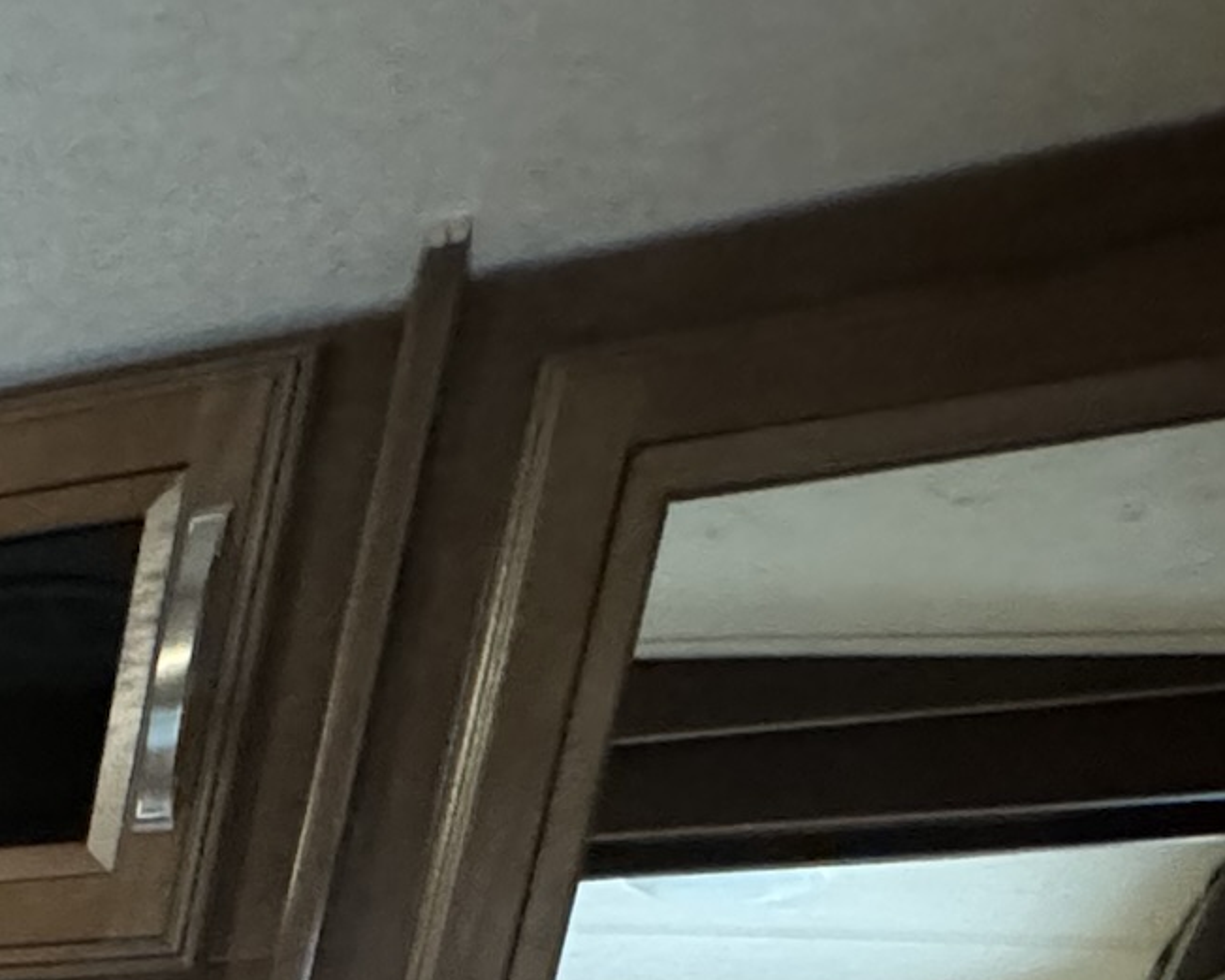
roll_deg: -5.8
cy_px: 2097
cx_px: -945
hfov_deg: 21.1
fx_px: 2284
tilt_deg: -17.1
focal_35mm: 63
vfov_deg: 16.5
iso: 1000
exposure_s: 1/60
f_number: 2.2
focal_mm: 2.22
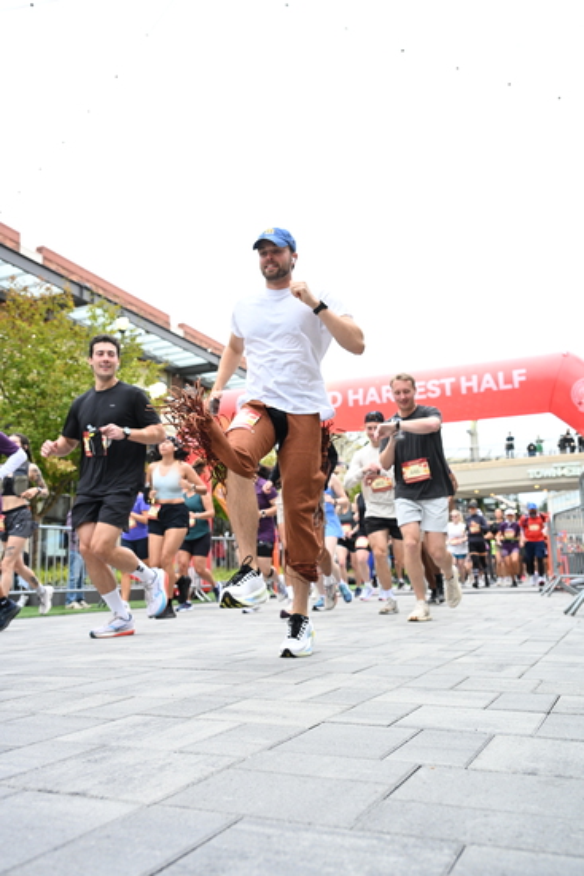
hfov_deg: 42.3
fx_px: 754
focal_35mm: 31
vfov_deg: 60.3
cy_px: 438
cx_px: 292
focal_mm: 31
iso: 2000
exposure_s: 1/640
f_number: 4
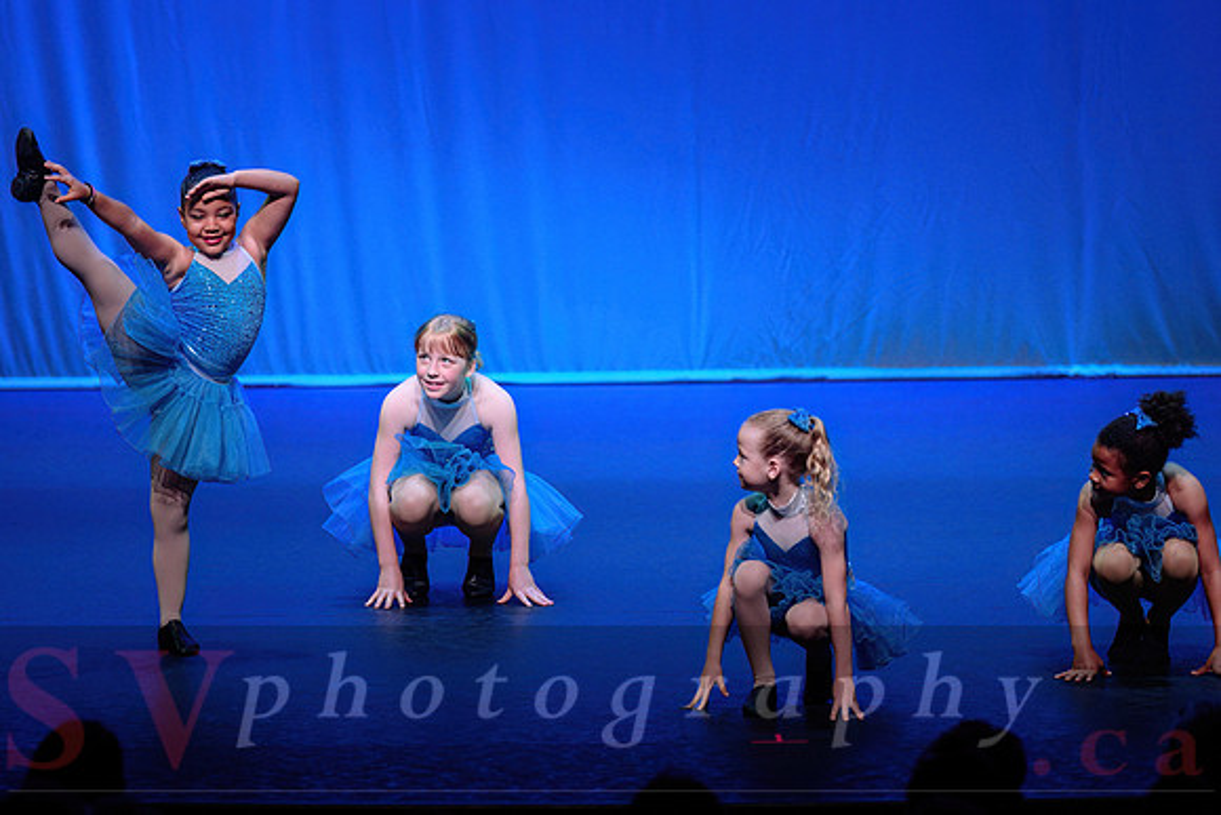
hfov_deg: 12.0
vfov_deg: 8.0
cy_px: 351
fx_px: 5827
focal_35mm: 172
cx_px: 507
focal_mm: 145
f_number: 2.8
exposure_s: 1/400
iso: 1600
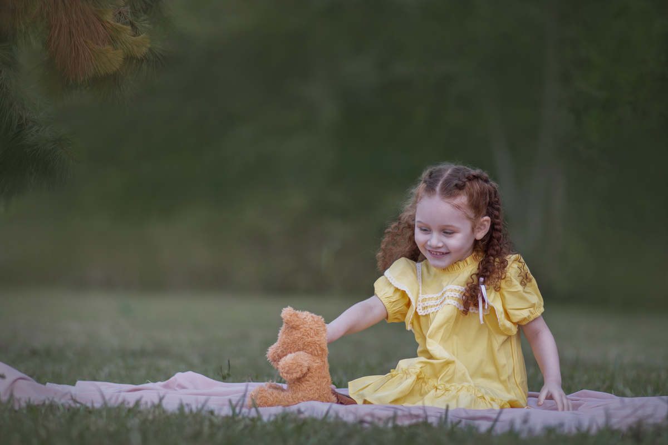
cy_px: 222
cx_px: 334
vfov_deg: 10.8
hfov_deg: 16.1
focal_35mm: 127
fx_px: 2356
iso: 160
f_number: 2
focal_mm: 85
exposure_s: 1/640
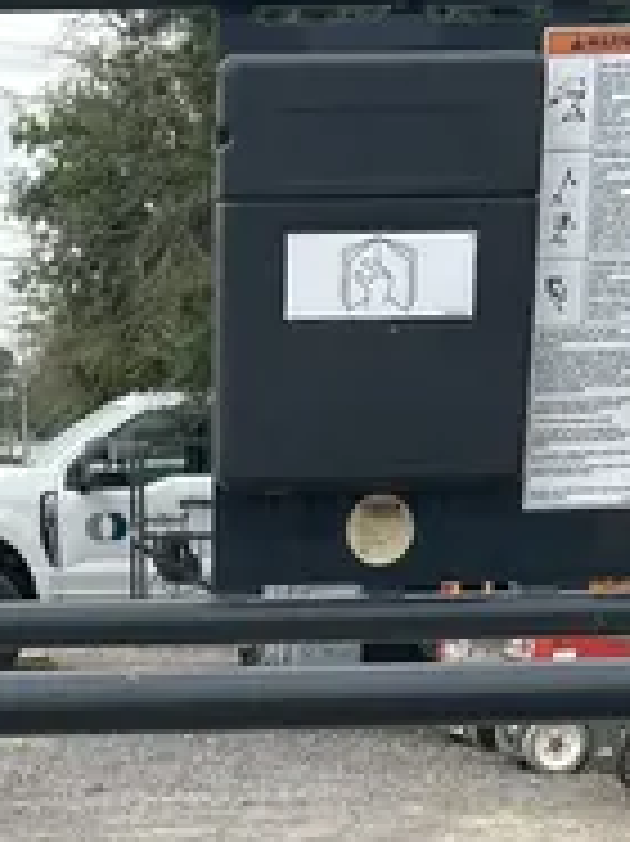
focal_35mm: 102
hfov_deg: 14.4
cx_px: 81
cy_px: 1443
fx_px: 2478
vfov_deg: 16.6
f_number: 1.5
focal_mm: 5.7
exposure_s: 1/949
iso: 50
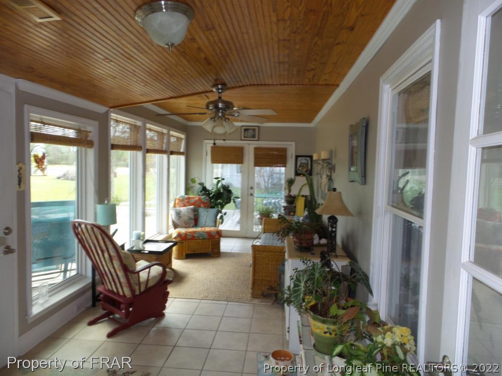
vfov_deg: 58.9
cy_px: 188
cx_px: 251
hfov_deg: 73.9
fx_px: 334
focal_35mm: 23
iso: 100
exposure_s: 1/60
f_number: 3.5
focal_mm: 4.1
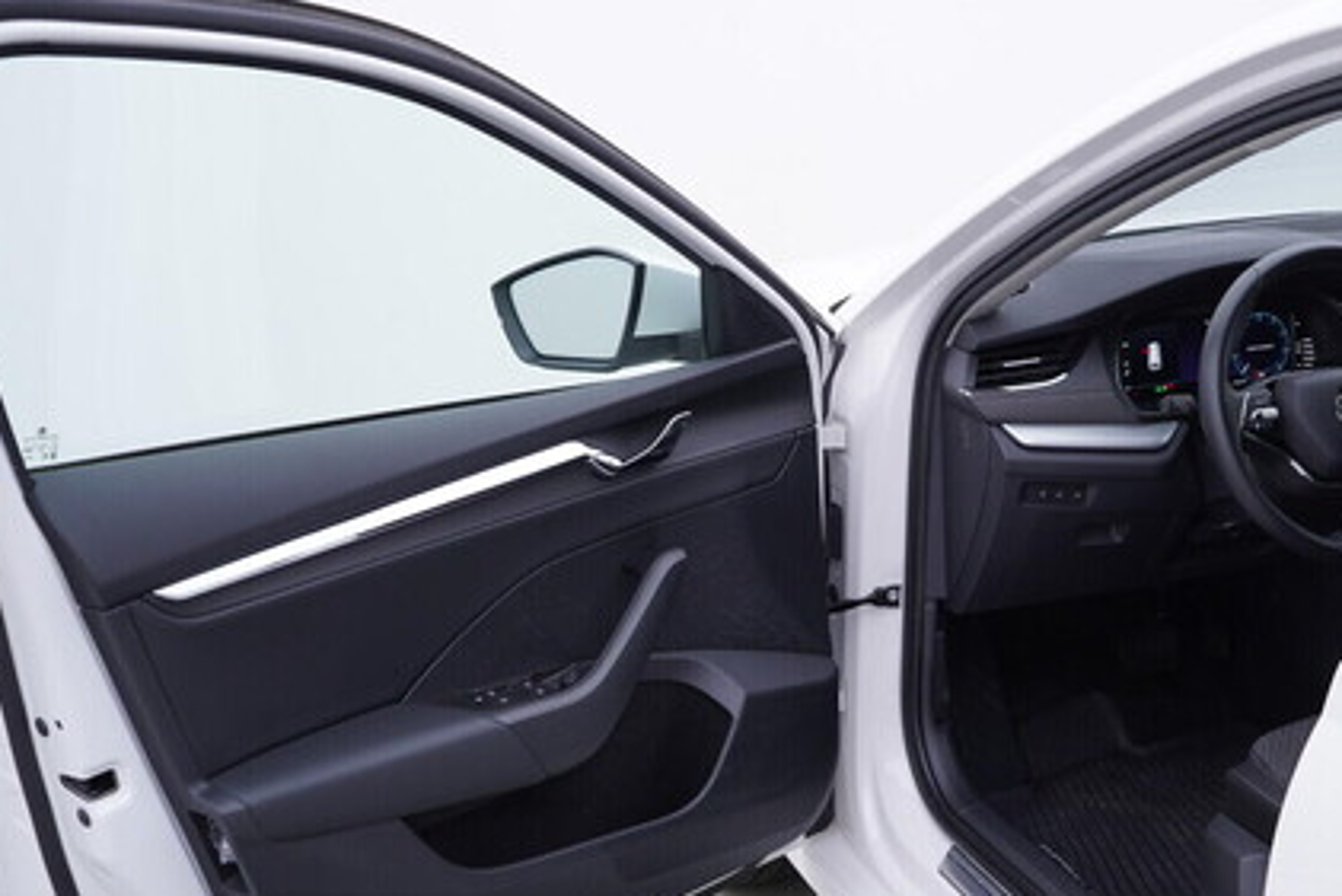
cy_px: 556
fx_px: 1753
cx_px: 861
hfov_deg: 41.5
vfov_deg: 28.6
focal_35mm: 47
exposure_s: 1/60
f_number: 3.5
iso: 125
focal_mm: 24
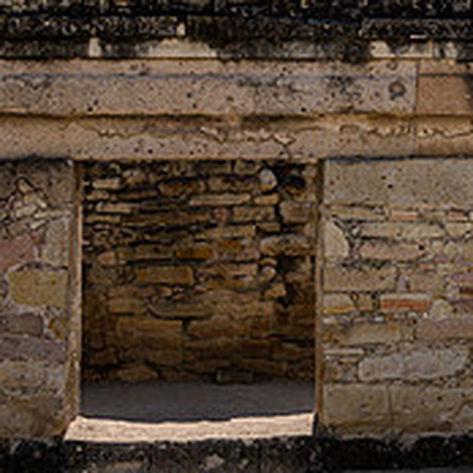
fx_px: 2056
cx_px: 490
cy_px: 14
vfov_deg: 13.0
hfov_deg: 12.9
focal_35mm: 133
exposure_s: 1/250
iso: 160
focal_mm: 44
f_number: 18
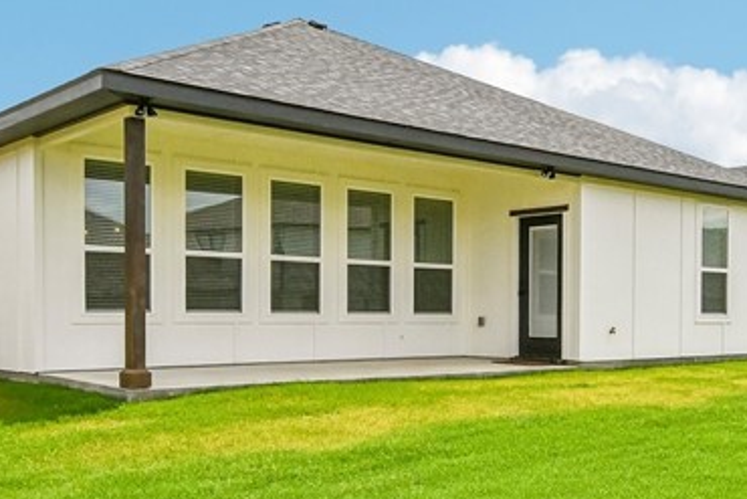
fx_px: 913
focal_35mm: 44
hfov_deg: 44.1
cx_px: 466
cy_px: 322
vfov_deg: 30.4
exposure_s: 1/1000
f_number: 8
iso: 400
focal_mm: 10
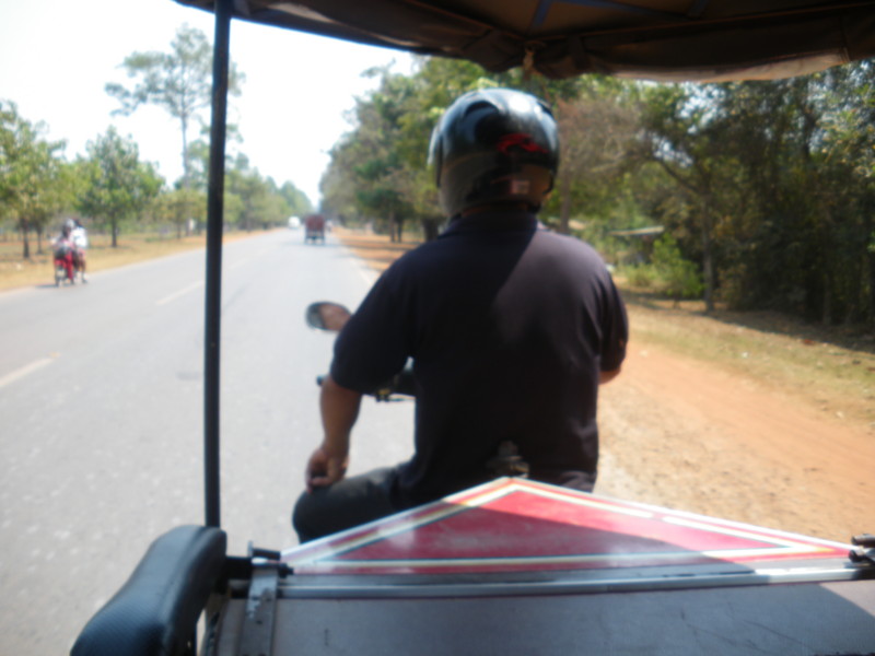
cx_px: 438
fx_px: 910
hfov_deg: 51.4
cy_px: 328
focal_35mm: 36
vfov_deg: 39.7
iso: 64
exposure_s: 1/200
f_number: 3.5
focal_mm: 6.3
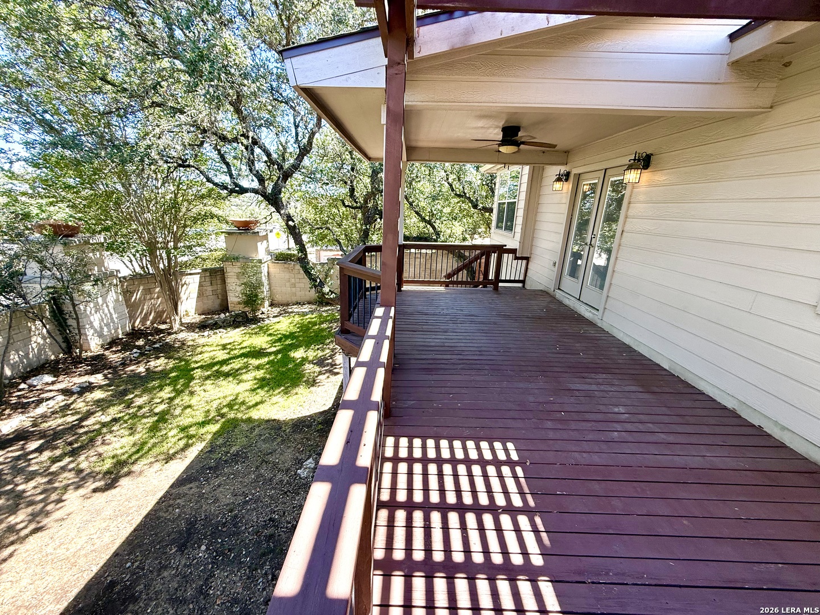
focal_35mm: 14
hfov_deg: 102.1
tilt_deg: -16.6
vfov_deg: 85.7
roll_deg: -2.6
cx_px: 410
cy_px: 308
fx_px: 332
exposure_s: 1/190
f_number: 2.2
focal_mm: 2.22
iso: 64
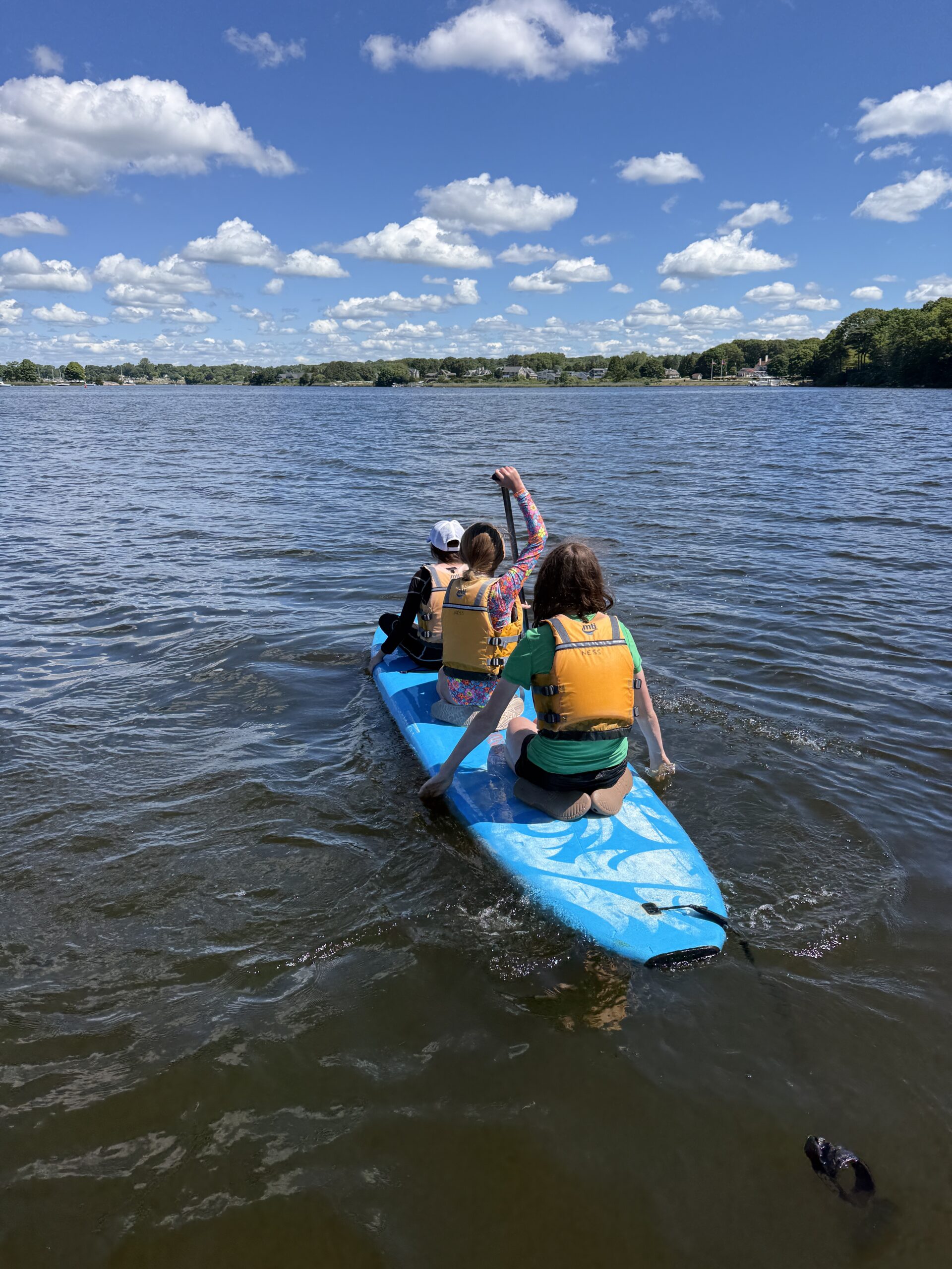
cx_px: 476
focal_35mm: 24
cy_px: 634
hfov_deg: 56.8
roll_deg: +0.4
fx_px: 880
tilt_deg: -16.0
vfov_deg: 71.6
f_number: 1.78
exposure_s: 1/4673
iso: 80
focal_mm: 6.76
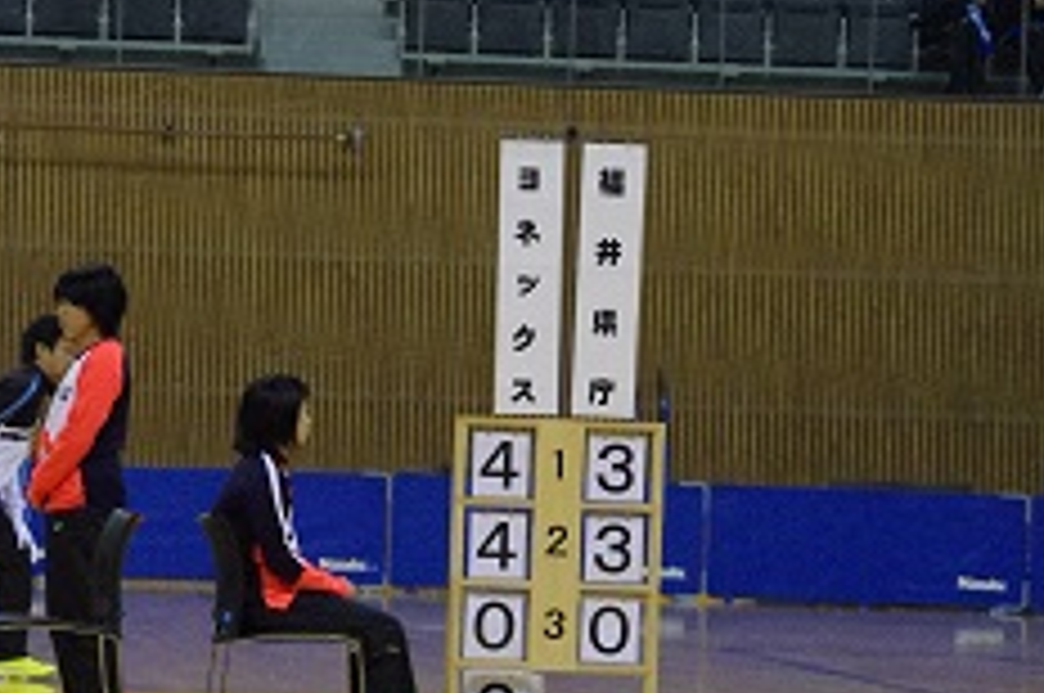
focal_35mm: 216
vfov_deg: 6.3
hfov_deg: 9.5
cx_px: 184
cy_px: 459
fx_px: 6255
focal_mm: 77.5
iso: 6400
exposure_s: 1/640
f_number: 5.6
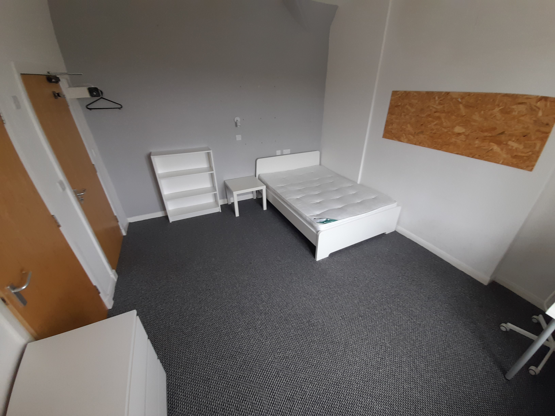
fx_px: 208
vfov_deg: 89.9
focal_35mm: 13
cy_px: 208
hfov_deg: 106.2
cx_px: 278
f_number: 2.2
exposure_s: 1/50
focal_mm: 1.42
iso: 100
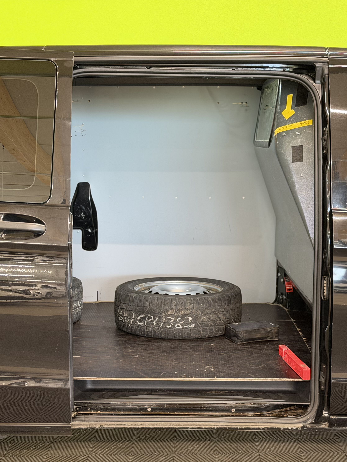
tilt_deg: -6.2
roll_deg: +0.6
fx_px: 869
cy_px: 233
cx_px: 194
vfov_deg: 29.8
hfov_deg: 22.6
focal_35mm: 65
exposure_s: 1/53
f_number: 1.78
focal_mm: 6.76
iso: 250
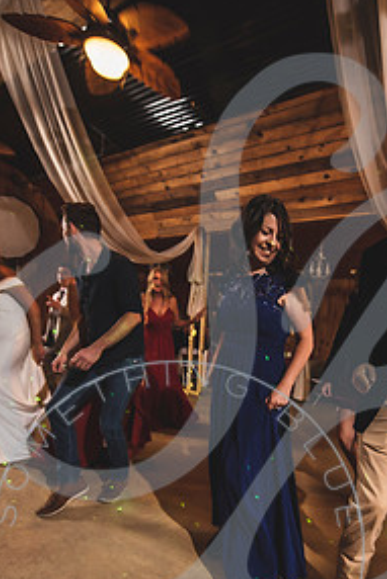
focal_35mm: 22
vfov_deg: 75.6
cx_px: 267
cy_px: 395
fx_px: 354
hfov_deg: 55.7
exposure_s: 1/125
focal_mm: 14
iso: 400
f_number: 2.8
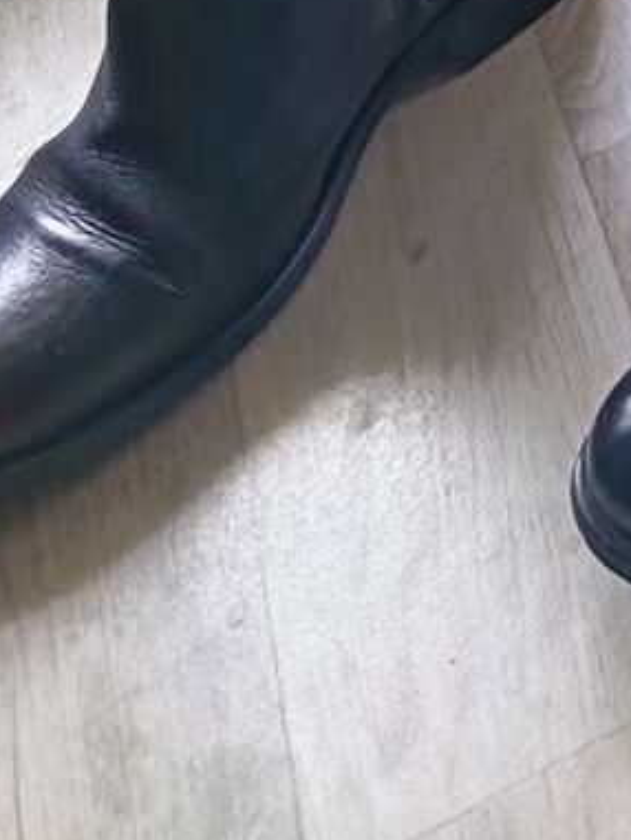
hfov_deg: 15.5
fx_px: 2040
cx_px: 1081
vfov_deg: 20.4
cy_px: -363
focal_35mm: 84
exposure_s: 1/50
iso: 433
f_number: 1.75
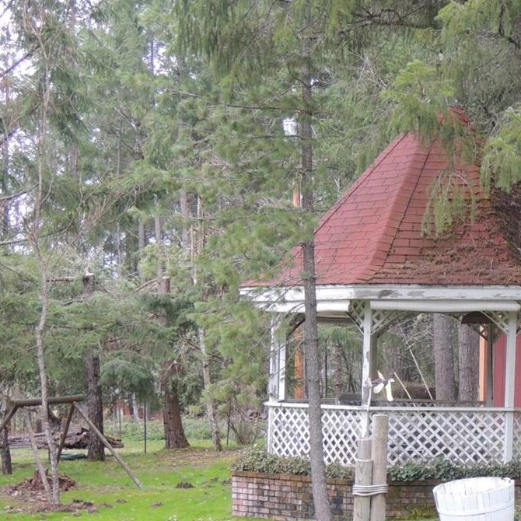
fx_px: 1584
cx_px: 543
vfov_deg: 18.5
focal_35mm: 93
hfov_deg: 18.1
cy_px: 402
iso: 180
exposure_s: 1/50
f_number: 3.5
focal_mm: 8.3
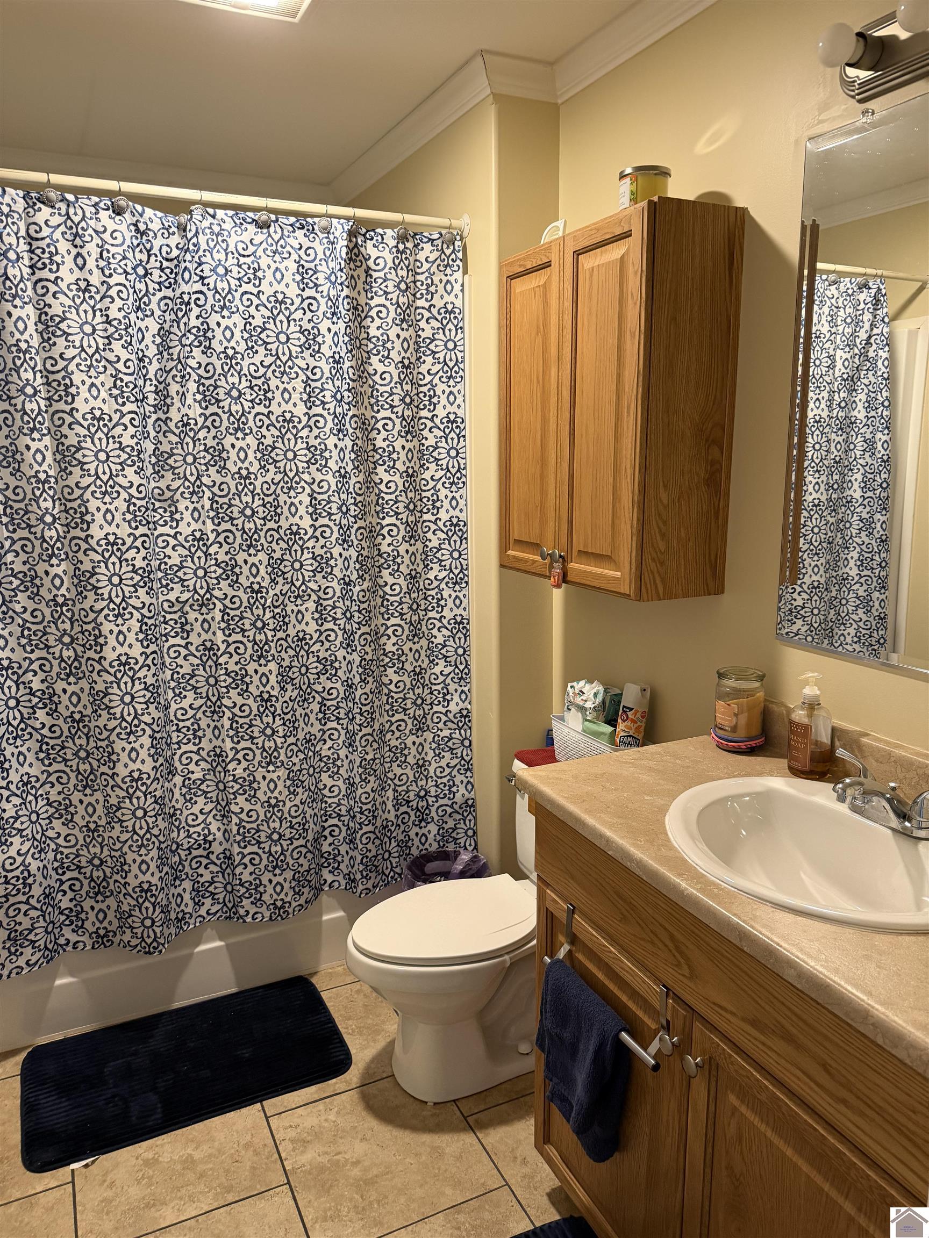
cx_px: 464
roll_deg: -0.1
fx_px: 859
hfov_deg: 56.8
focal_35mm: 24
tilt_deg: -11.4
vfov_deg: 71.6
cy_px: 619
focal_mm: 6.76
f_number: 1.78
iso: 320
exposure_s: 1/60
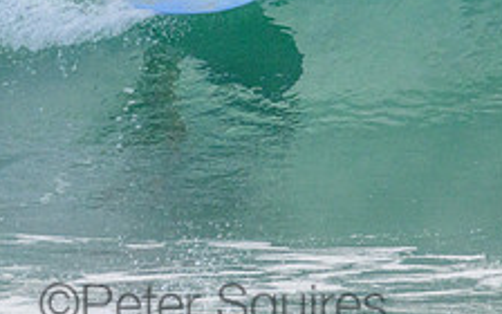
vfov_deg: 0.6
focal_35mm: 2184
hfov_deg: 1.0
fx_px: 29880
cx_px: 235
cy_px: -83
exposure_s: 1/2000
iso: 1800
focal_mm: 800
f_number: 11
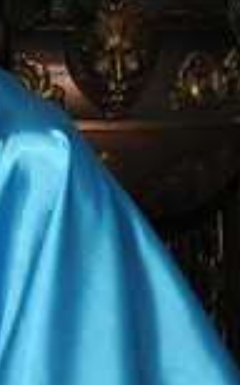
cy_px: 31
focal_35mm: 230
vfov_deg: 9.1
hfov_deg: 5.4
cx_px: -432
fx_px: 2412
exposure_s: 1/60
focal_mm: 40
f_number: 5.6
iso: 320
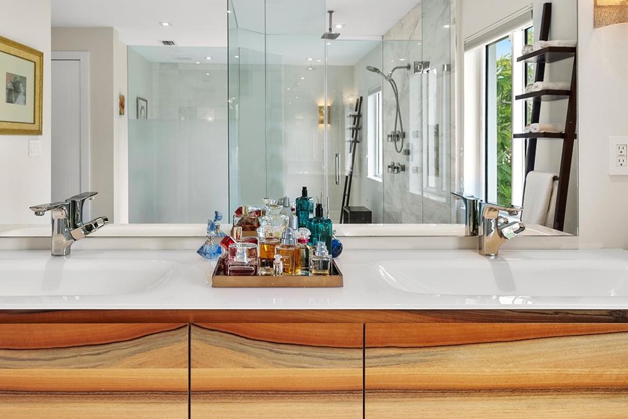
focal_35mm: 24
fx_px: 419
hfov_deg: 73.4
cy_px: 212
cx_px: 274
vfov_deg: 53.1
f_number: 8
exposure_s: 1/10
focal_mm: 15
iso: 400
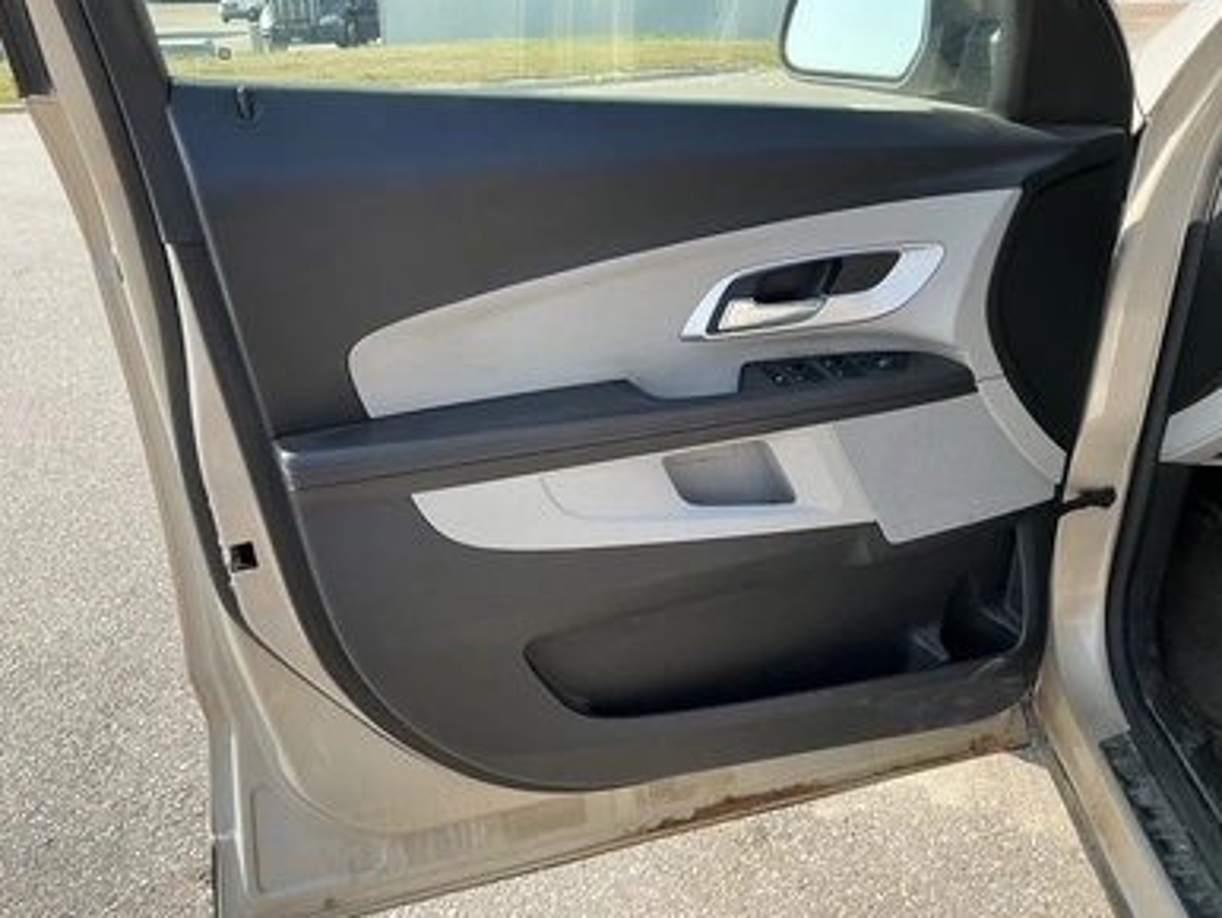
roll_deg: +2.8
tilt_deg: -23.2
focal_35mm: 29
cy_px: 462
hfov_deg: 61.6
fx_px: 1024
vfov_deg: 48.3
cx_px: 614
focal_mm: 3
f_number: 1.8
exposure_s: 1/370
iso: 25
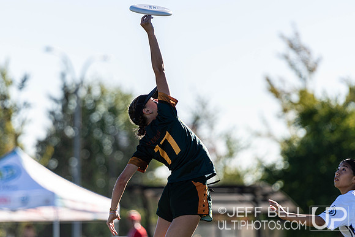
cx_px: 178
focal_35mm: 300
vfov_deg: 4.6
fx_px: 2959
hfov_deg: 6.9
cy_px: 118
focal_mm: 200
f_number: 2.8
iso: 100
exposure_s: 1/1250
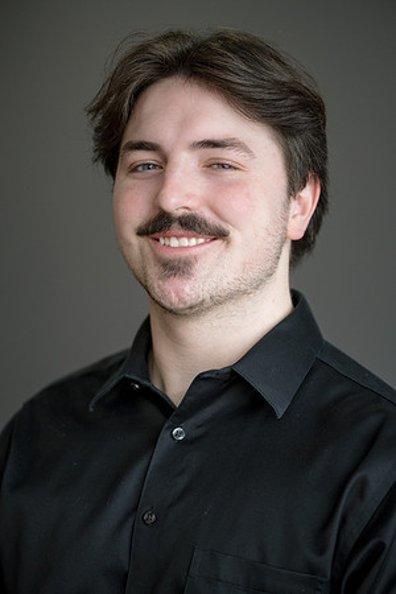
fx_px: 1732
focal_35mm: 105
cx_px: 198
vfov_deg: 19.5
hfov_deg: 13.0
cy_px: 297
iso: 640
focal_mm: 105
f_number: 3.2
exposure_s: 1/160
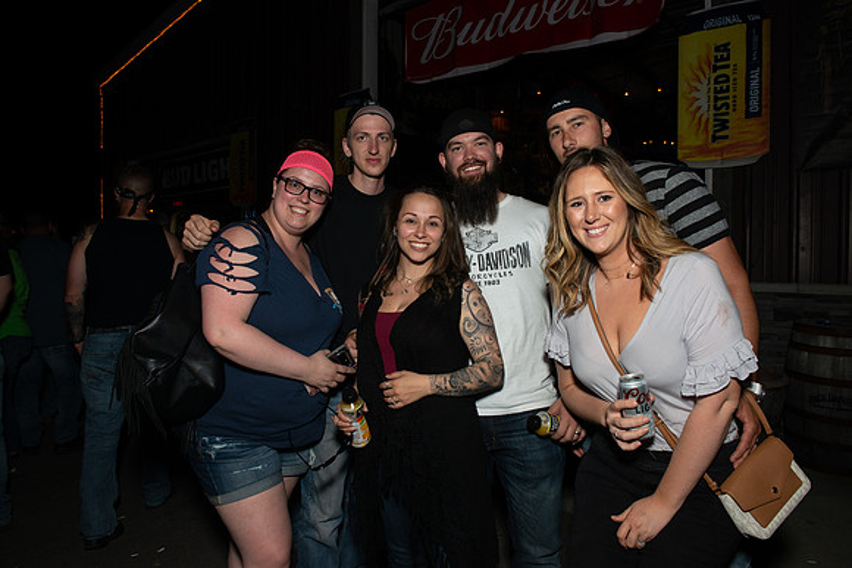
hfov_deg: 73.7
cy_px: 284
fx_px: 568
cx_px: 426
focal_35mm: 24
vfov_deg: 53.2
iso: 500
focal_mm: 24
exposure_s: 1/125
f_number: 6.3
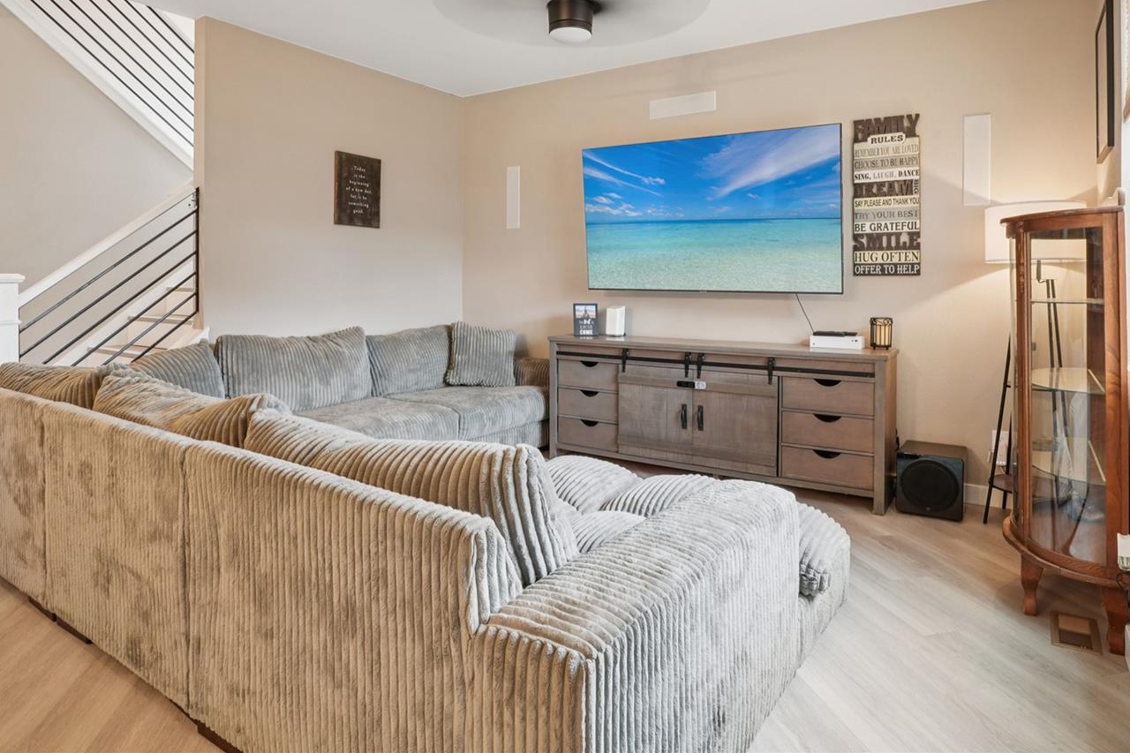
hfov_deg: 82.2
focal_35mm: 21
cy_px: 283
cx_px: 572
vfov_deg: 59.6
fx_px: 647
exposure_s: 1/8
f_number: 8
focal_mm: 11
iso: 400
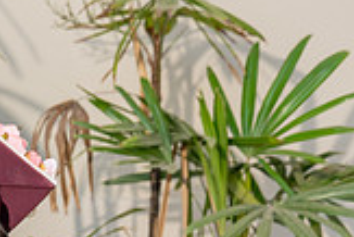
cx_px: -33
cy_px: 369
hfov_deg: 8.2
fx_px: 2451
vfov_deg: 5.5
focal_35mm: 249
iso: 200
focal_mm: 70
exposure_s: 1/200
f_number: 4.5
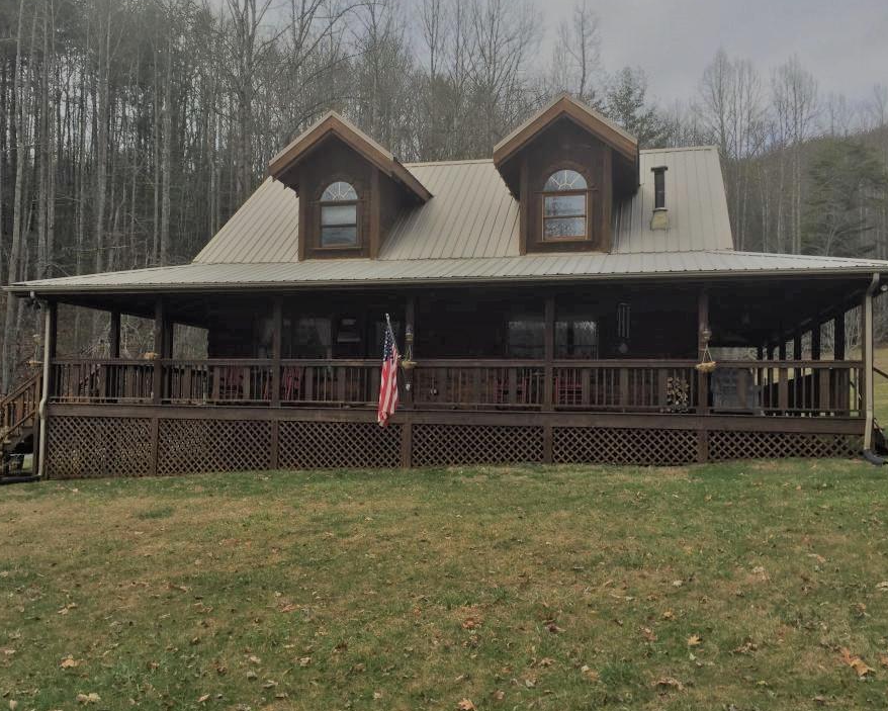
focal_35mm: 33
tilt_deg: +3.4
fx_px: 868
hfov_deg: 54.2
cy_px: 377
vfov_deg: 44.5
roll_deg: -2.0
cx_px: 413
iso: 32
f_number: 2.2
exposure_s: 1/638
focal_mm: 4.15
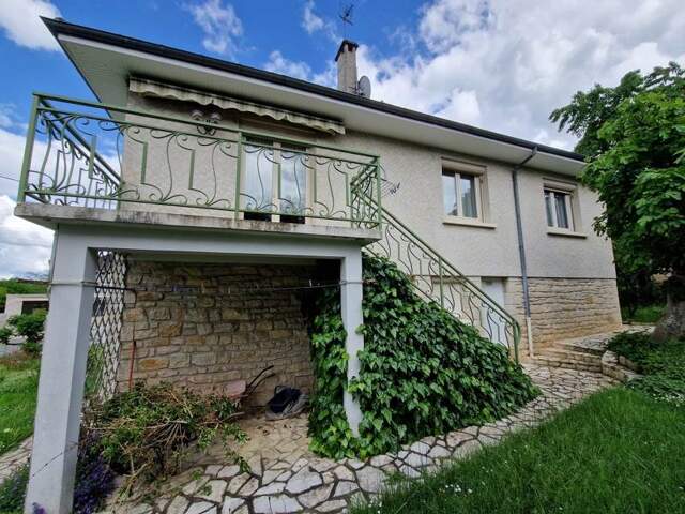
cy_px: 257
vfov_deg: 89.9
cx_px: 342
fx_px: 257
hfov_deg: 106.2
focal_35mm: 13
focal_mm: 2.2
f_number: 2.2
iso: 50
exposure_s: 1/1616
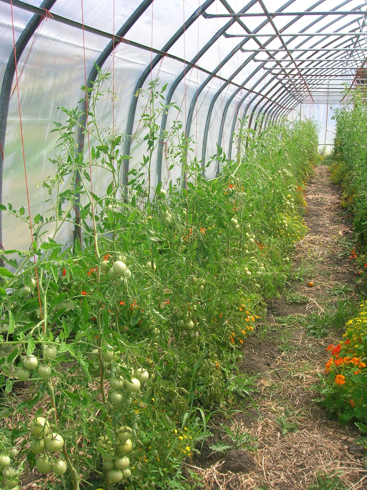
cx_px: 184
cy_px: 245
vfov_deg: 54.0
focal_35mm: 34
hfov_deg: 41.7
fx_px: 481
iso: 53
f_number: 4.9
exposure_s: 1/126
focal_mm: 5.7
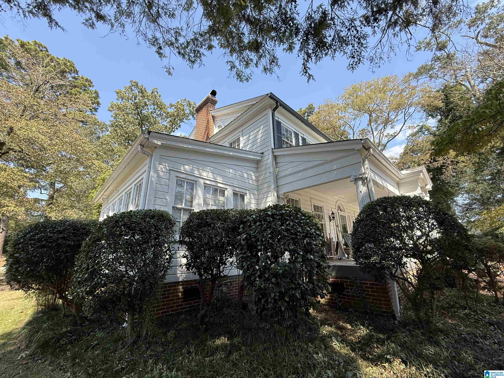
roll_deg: +0.6
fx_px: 204
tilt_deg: +17.9
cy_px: 189
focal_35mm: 14
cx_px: 252
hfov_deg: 102.1
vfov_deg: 85.7
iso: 50
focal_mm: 2.22
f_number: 2.2
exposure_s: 1/370
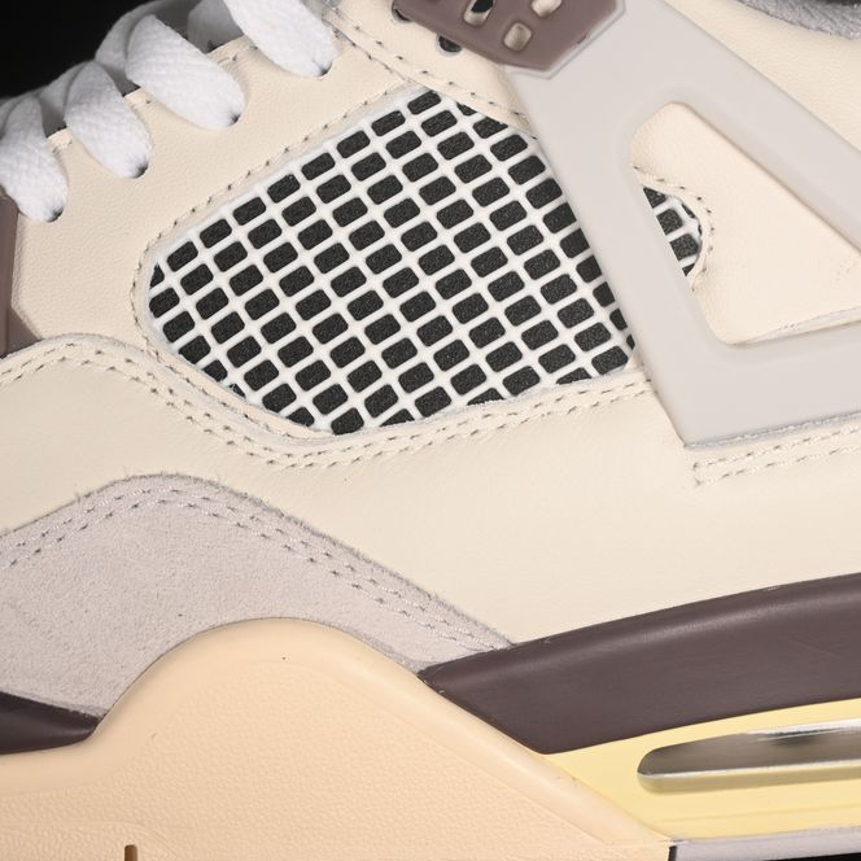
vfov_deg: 18.1
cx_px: 462
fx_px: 2701
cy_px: 431
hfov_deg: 18.1
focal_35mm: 96
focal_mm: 50
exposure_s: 1/80
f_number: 7.1
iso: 160
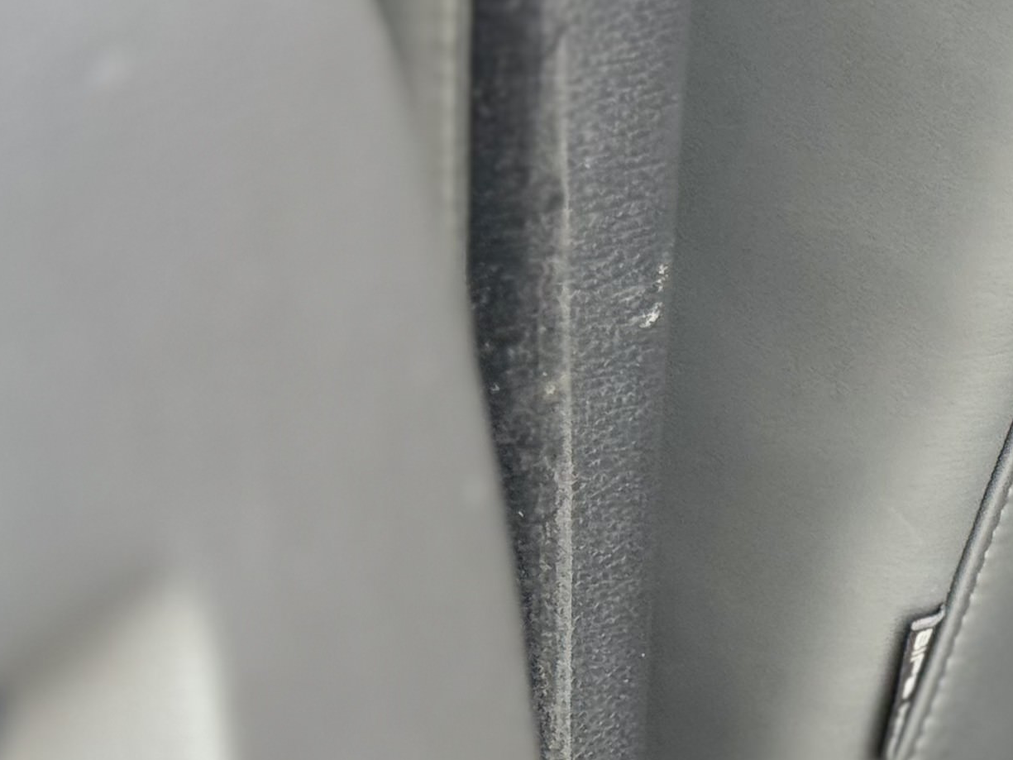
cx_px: 1565
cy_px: 1142
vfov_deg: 9.1
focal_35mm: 158
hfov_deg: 11.9
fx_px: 4624
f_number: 1.78
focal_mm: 6.76
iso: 100
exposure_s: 1/169
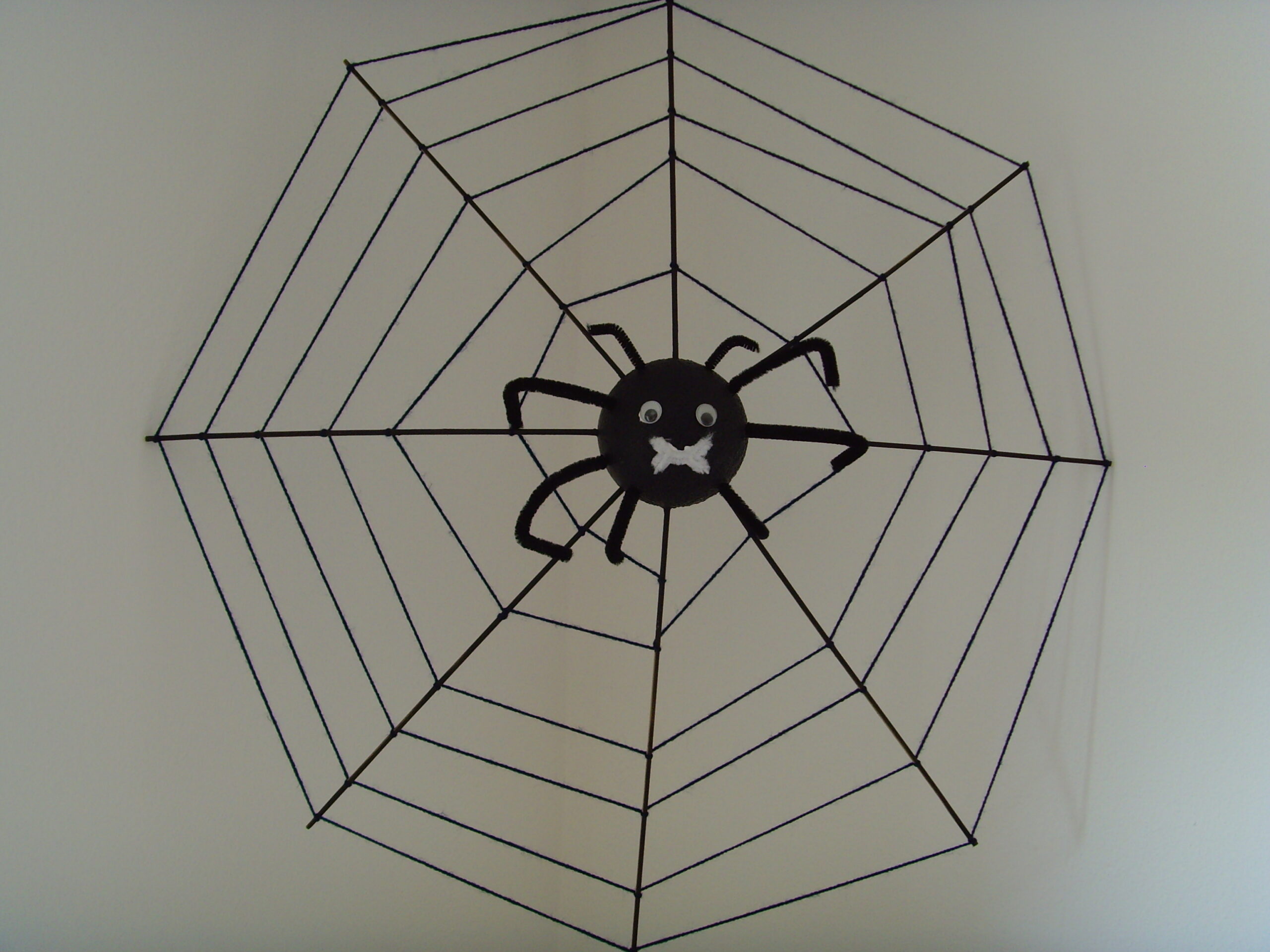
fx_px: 1431
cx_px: 635
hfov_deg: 47.9
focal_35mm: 39
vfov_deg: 36.8
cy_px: 476
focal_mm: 6.6
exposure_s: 1/45
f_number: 3.5
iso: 100
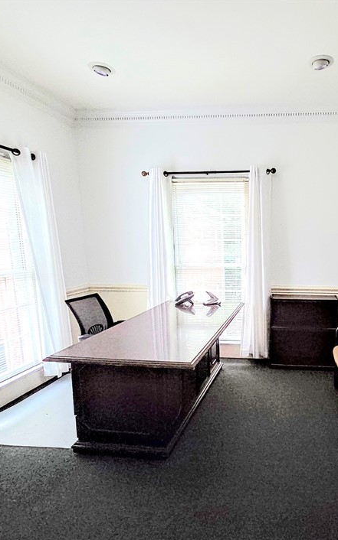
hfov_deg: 56.1
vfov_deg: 84.9
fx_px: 295
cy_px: 291
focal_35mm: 20
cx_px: 262
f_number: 2.2
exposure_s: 1/60
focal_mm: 2.2
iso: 1000
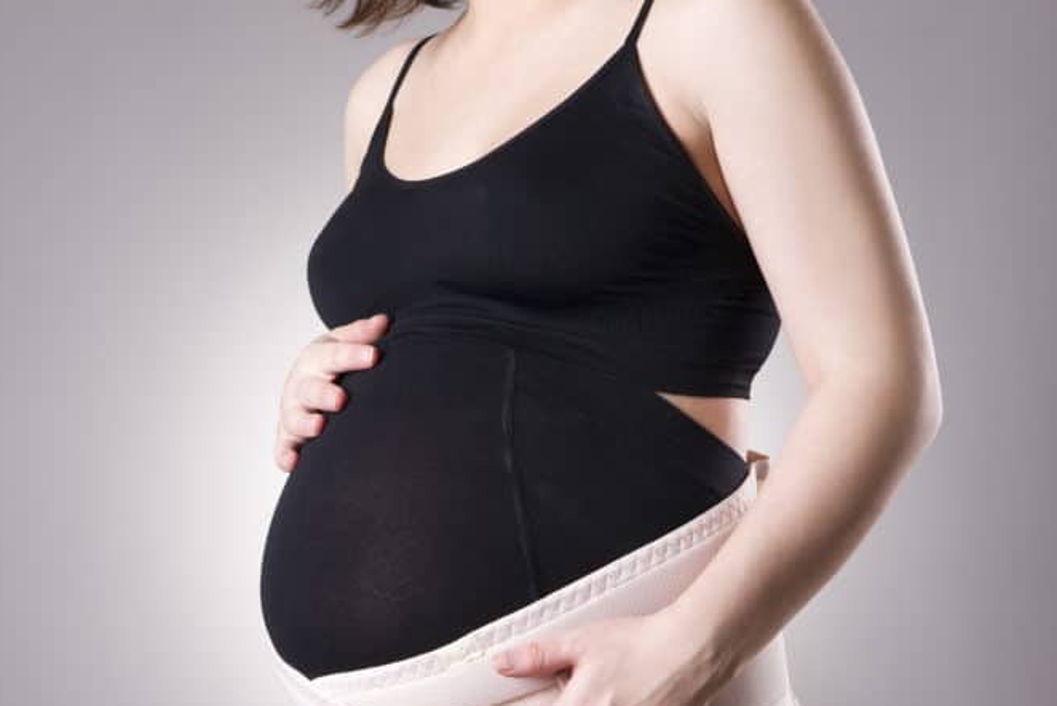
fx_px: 3407
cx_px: 463
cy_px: 533
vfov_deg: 11.8
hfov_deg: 17.6
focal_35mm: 116
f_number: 7.1
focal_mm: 75
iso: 200
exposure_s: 1/80
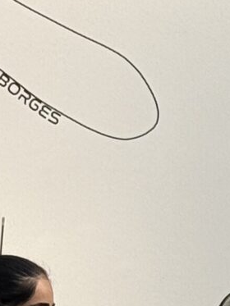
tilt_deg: -1.2
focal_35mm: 329
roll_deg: -0.3
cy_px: 360
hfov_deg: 4.5
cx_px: 278
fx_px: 2913
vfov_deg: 6.0
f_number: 1.78
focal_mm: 6.76
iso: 80
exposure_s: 1/121
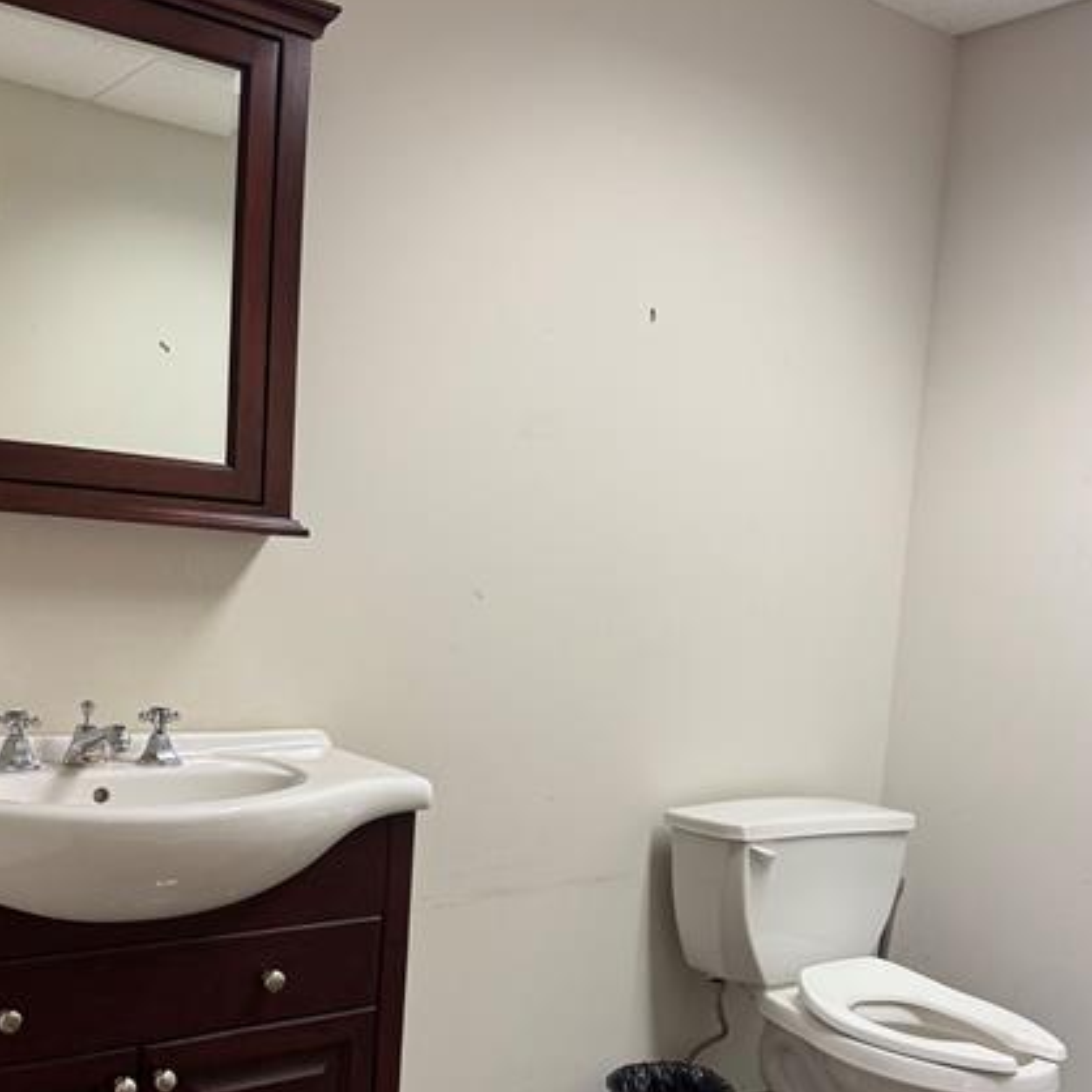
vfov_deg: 42.3
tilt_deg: -6.0
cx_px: 575
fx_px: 1392
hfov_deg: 42.8
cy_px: 721
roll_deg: -3.7
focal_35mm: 39
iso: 200
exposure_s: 1/60
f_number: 1.78
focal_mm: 6.76
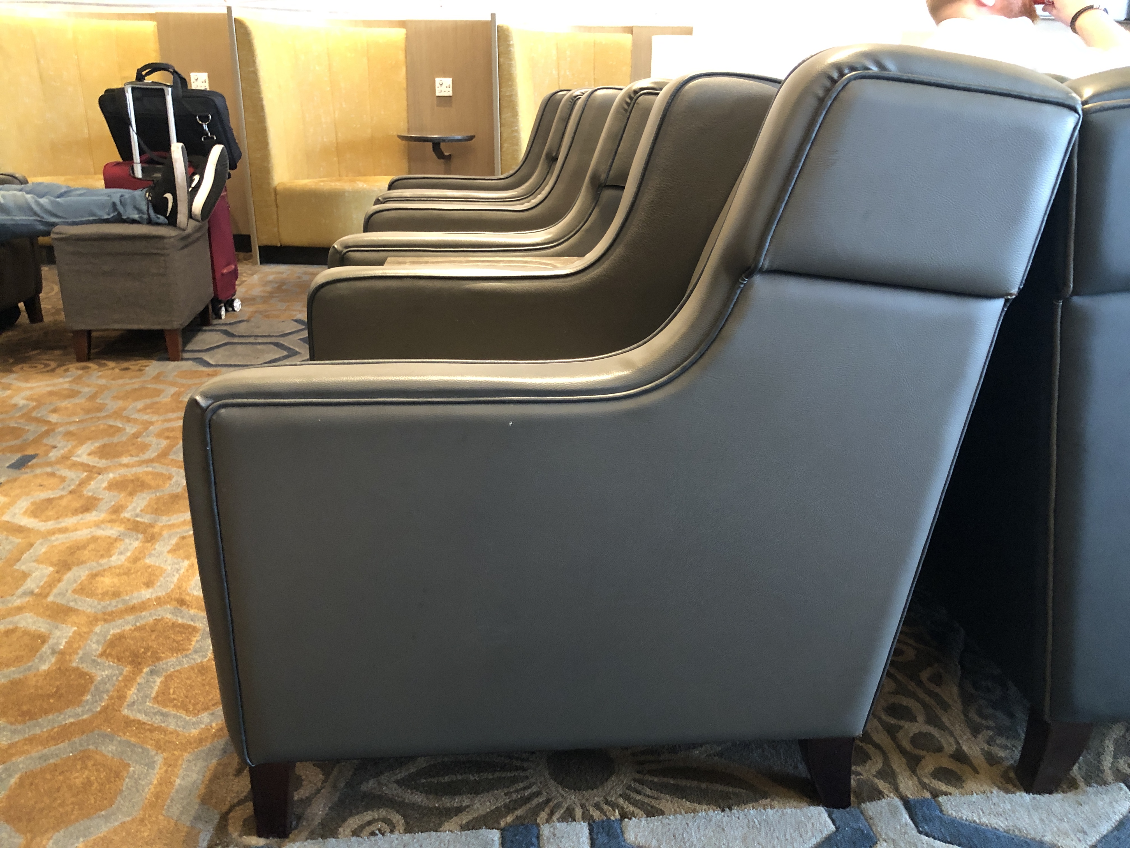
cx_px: 565
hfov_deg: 63.4
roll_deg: -1.7
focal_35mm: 28
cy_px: 424
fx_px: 914
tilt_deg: -20.0
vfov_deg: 49.7
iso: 80
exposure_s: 1/6
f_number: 1.8
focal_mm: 3.99
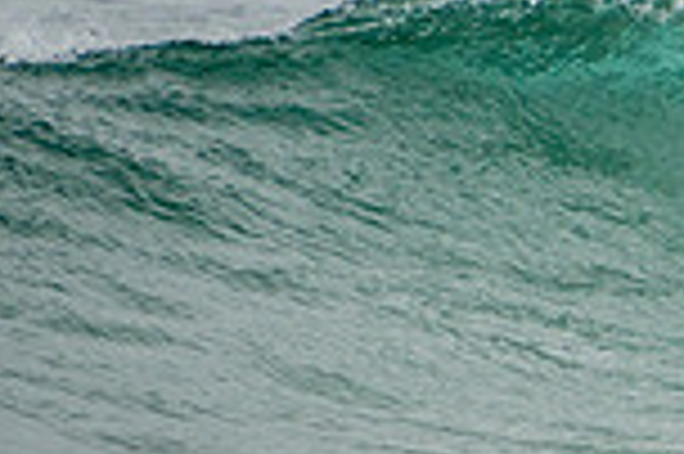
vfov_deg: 0.6
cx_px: 1260
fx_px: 44734
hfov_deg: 0.9
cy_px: 233
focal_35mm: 2357
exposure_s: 1/1600
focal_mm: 390
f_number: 5.6
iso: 250
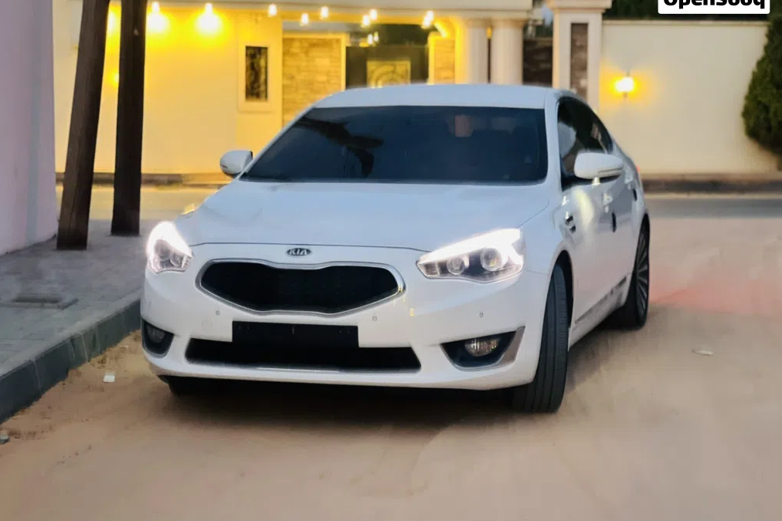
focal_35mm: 81
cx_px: 393
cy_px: 236
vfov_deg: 16.9
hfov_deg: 25.1
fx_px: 1760
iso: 400
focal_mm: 9
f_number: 2.8
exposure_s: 1/17
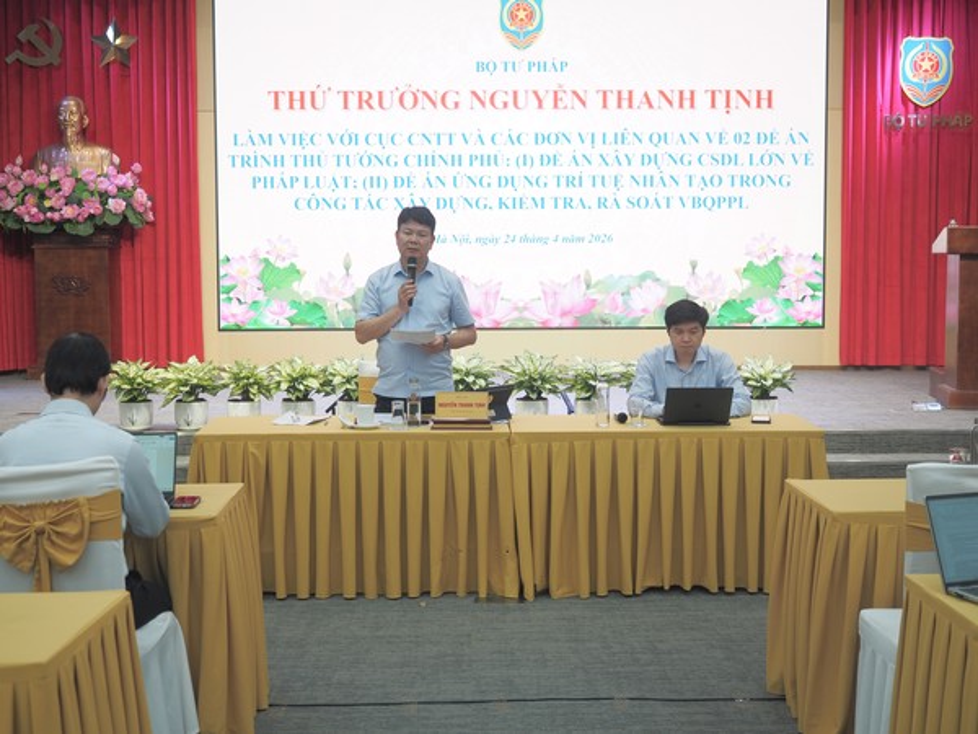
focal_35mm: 50
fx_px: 1413
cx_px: 489
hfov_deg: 38.2
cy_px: 367
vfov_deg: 29.1
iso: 200
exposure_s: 1/80
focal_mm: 25
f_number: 2.8
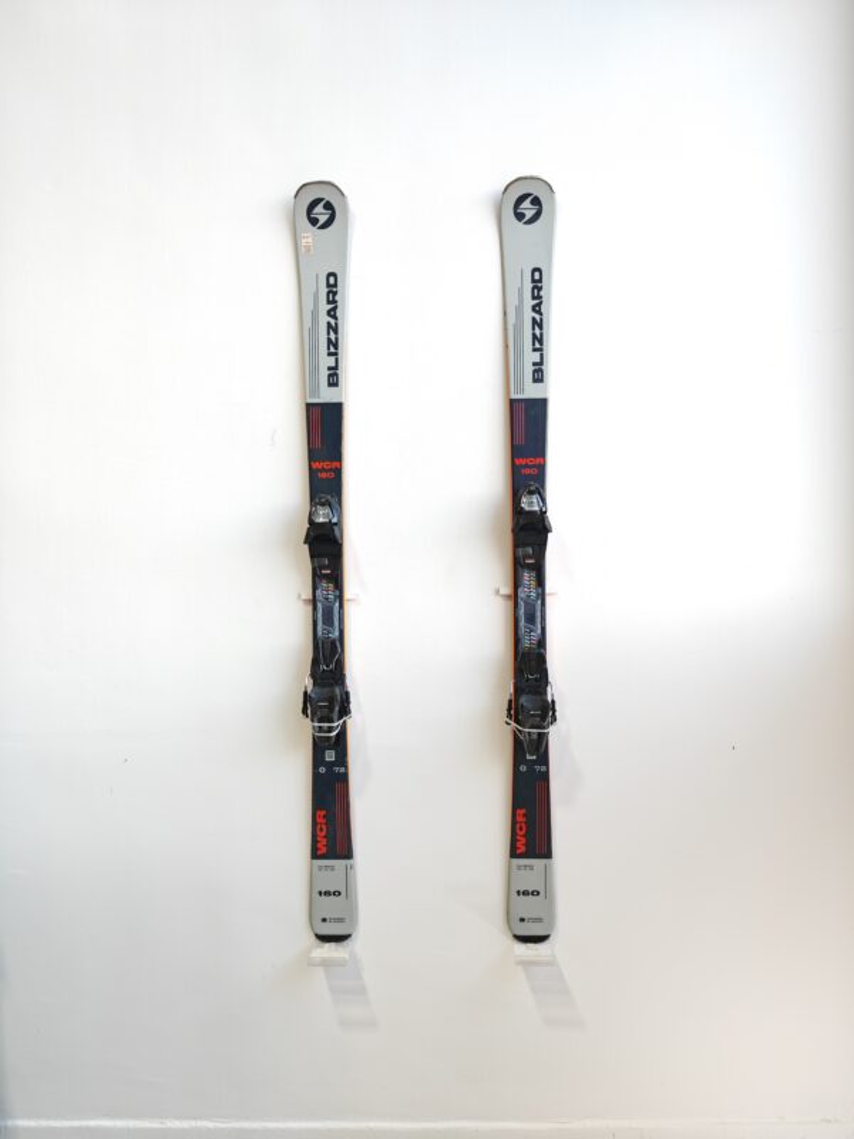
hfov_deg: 56.8
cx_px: 427
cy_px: 570
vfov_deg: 71.6
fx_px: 789
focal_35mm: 24
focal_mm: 6.57
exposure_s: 1/100
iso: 55
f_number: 1.68
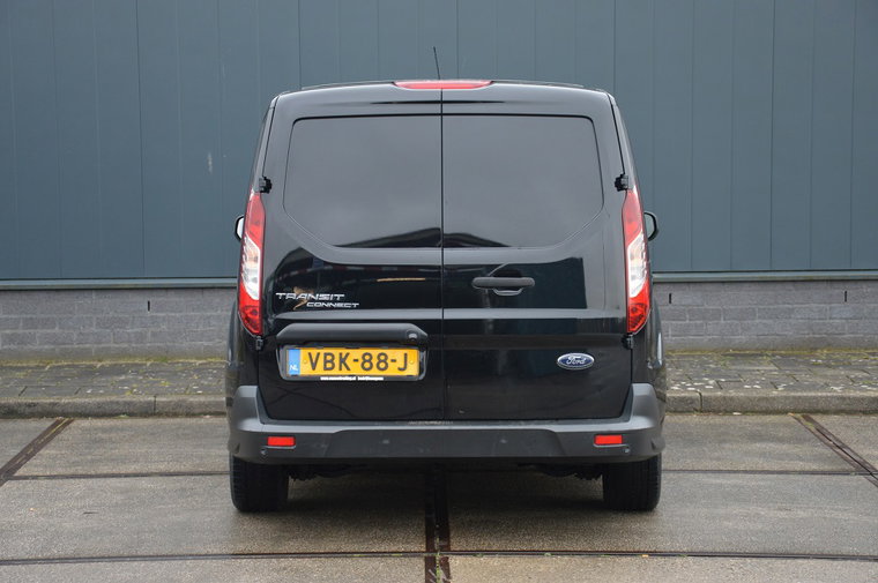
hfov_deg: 21.9
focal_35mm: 93
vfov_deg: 14.7
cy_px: 292
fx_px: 2266
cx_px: 439
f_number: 5.3
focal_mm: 62
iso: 500
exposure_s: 1/125
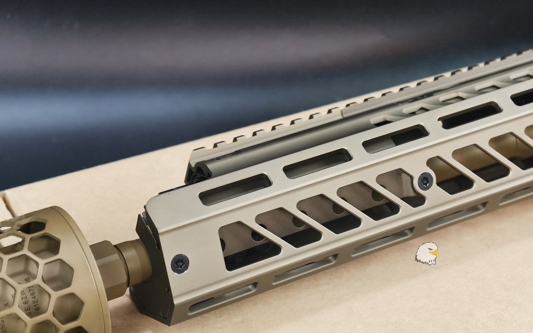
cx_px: 268
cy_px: 193
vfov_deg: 14.4
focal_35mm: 91
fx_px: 1322
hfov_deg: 22.8
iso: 1631
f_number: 2.67
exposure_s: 1/30
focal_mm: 22.48
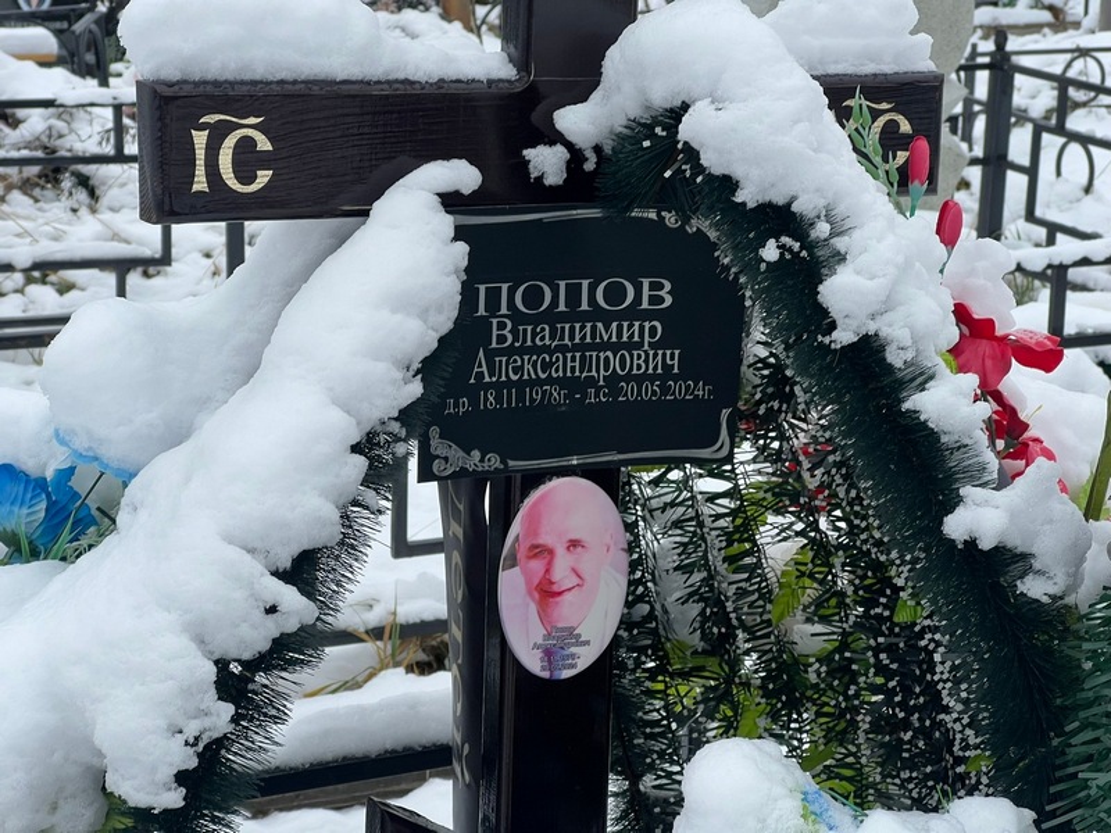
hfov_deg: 25.3
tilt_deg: -16.0
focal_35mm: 77
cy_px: 416
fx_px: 2471
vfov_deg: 19.1
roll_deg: +1.0
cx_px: 556
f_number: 2.8
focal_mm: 9
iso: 50
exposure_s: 1/99
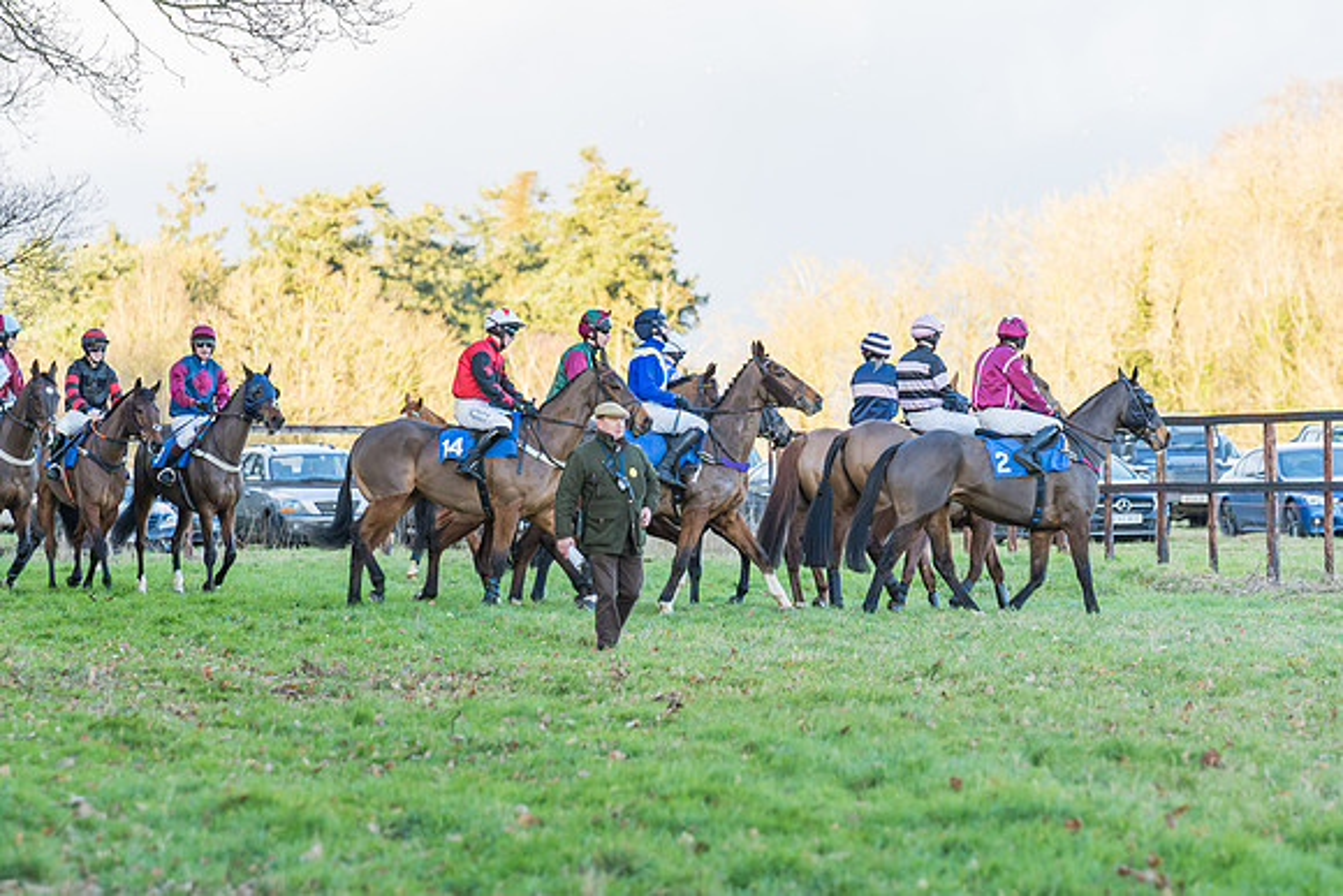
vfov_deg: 5.3
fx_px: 9723
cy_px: 442
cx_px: 667
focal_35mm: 261
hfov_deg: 7.9
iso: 400
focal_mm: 171
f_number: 4
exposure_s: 1/200
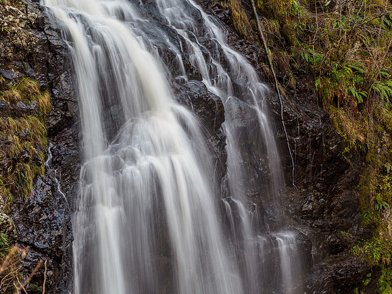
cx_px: 196
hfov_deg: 12.3
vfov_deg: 9.3
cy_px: 147
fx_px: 1812
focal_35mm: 160
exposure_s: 1/4
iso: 64
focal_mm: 80
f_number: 7.1
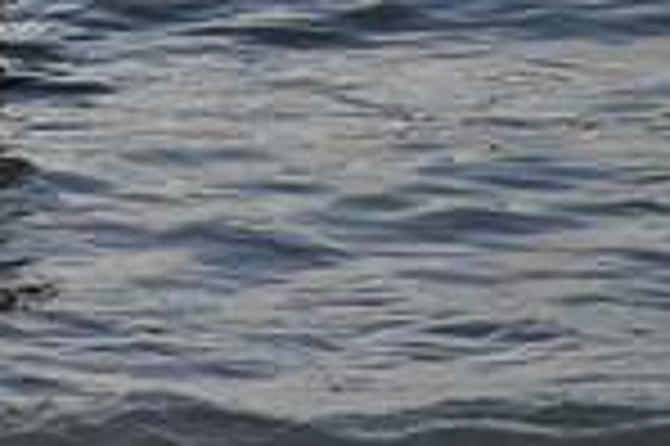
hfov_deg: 1.8
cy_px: -394
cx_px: -400
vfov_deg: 1.2
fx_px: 21769
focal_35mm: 1171
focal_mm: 200
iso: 640
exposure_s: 1/1000
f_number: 5.6
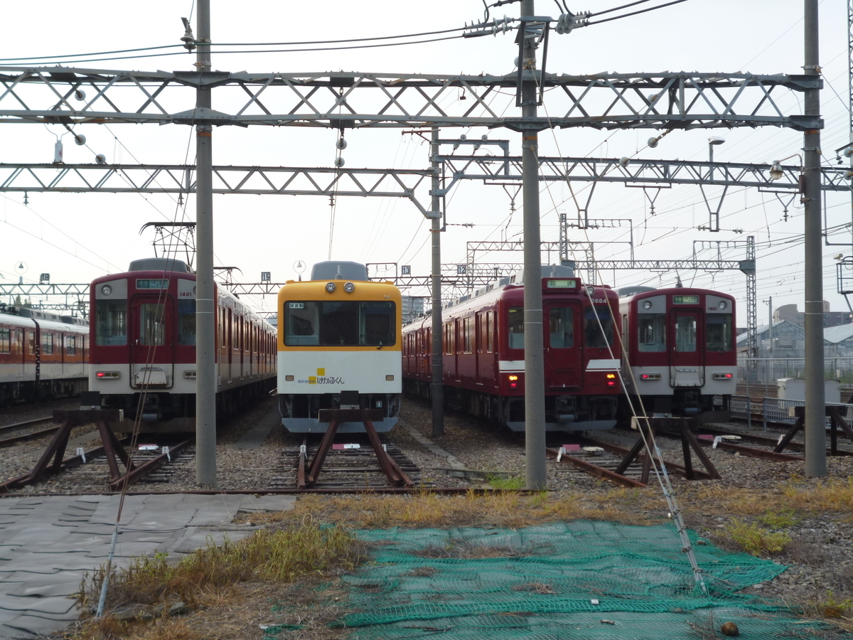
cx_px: 426
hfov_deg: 39.7
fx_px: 1183
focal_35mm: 48
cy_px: 320
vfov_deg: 30.3
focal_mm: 8.6
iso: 100
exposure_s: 1/160
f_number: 4
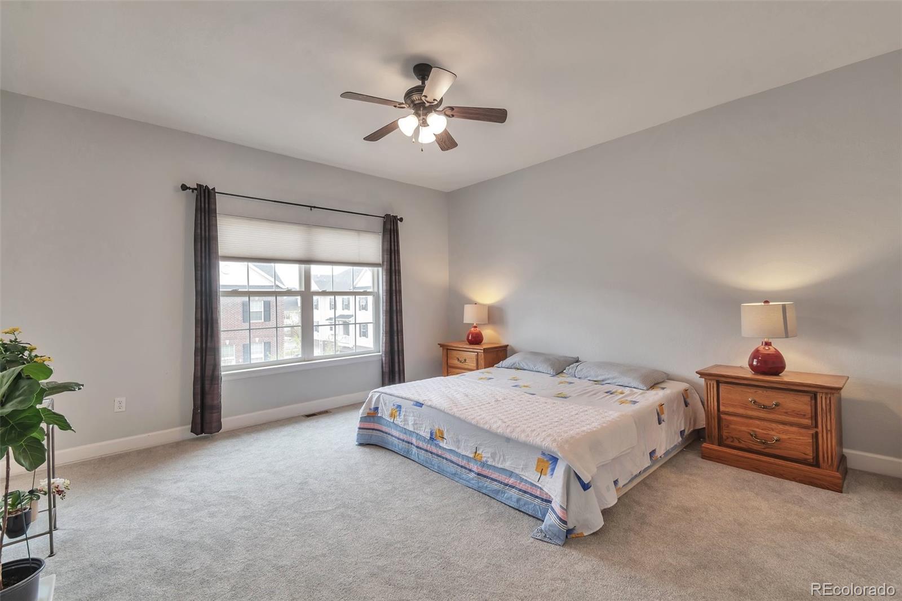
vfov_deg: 77.3
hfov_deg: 100.4
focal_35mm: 15
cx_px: 451
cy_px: 300
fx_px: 376
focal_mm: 10
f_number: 9
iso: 125
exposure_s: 1/6
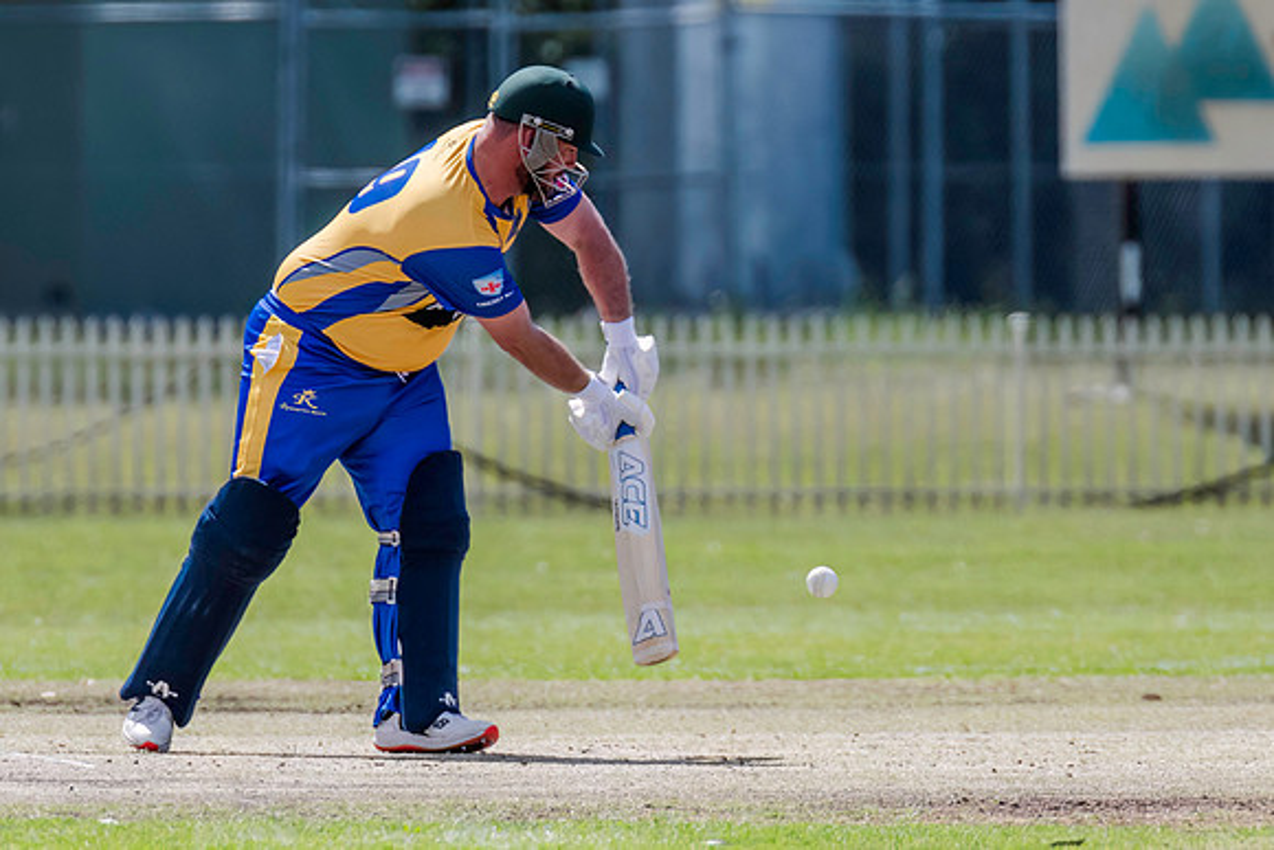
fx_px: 25611
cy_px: 358
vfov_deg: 1.9
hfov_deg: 2.8
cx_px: 404
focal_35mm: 724
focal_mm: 500
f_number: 6.3
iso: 800
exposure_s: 1/2500
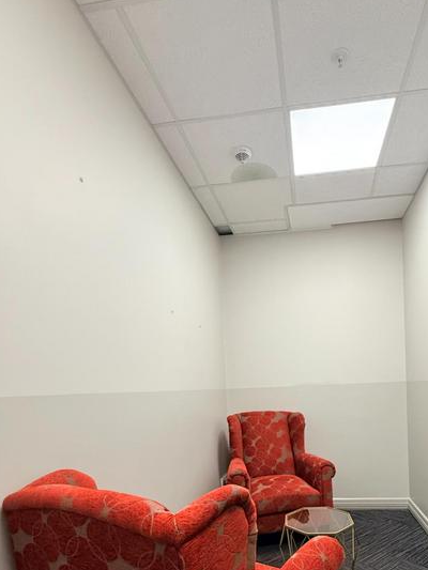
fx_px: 346
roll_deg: +3.6
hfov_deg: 62.4
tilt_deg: -0.8
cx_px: 274
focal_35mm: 21
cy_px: 398
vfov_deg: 75.5
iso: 250
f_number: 2.2
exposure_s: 1/100
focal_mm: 2.22
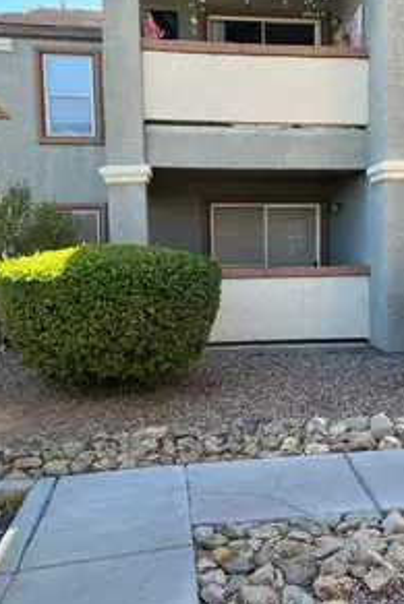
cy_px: 298
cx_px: 271
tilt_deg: -3.4
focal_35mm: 37
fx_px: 622
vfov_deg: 51.9
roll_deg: +1.4
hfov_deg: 35.6
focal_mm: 5.1
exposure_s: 1/404
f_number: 1.6
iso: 50
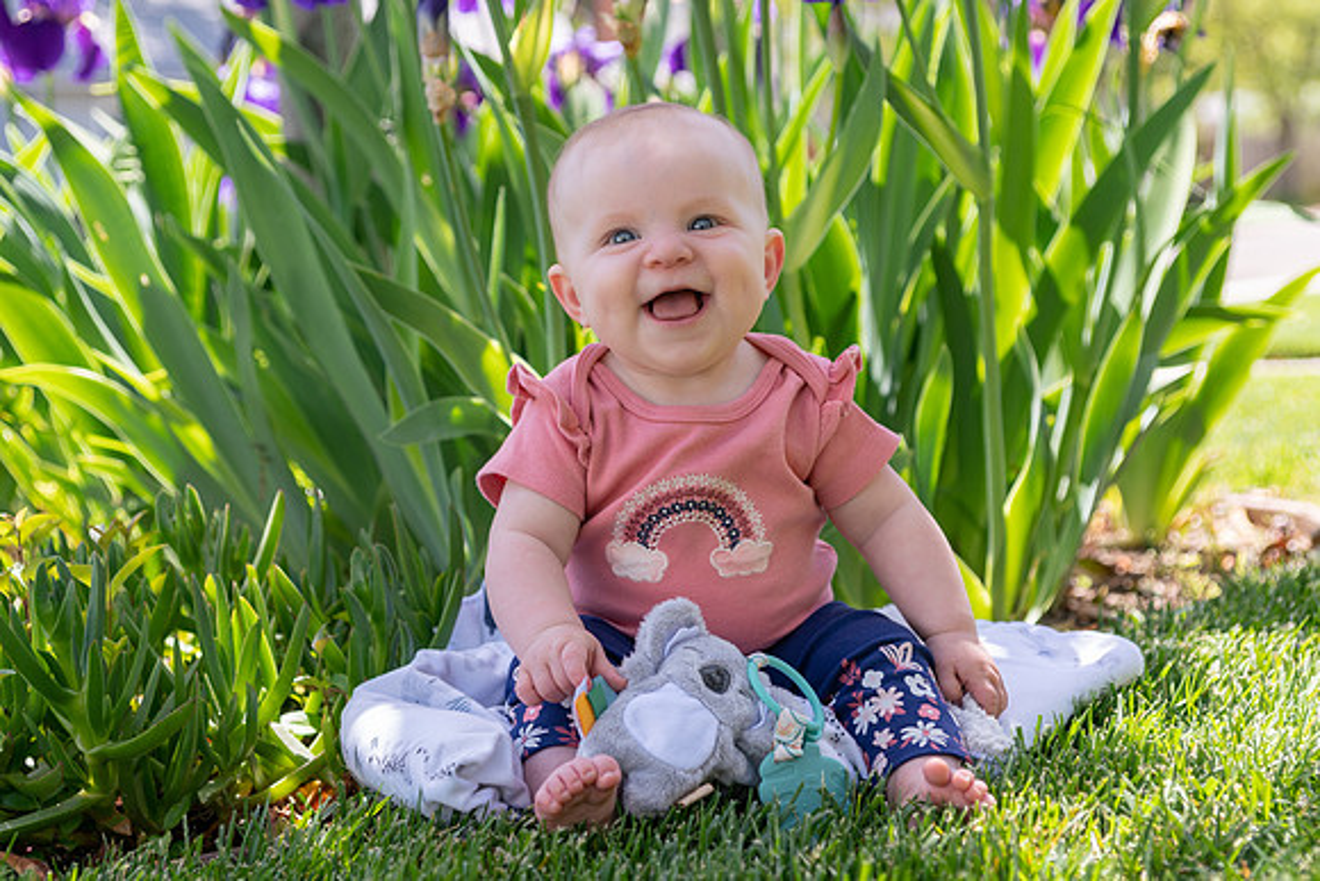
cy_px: 460
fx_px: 2441
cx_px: 645
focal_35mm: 67
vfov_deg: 20.5
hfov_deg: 30.3
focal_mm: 50
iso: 100
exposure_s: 1/250
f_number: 3.2
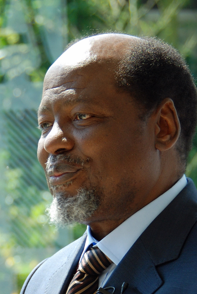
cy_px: 293
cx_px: 9
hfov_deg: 6.9
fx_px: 1628
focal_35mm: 199
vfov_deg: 10.2
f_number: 5.3
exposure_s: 1/80
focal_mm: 65
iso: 400
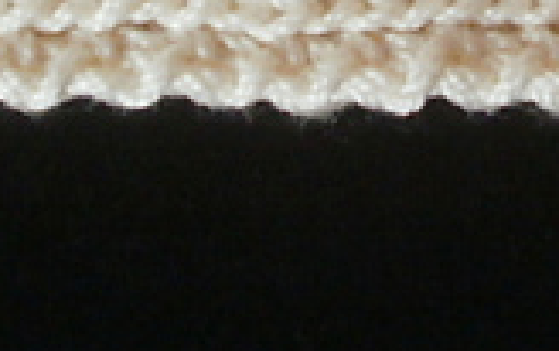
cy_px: -419
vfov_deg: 9.4
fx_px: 1953
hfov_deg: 16.2
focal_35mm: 128
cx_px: 402
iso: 400
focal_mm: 5.45
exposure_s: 1/80
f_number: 2.9
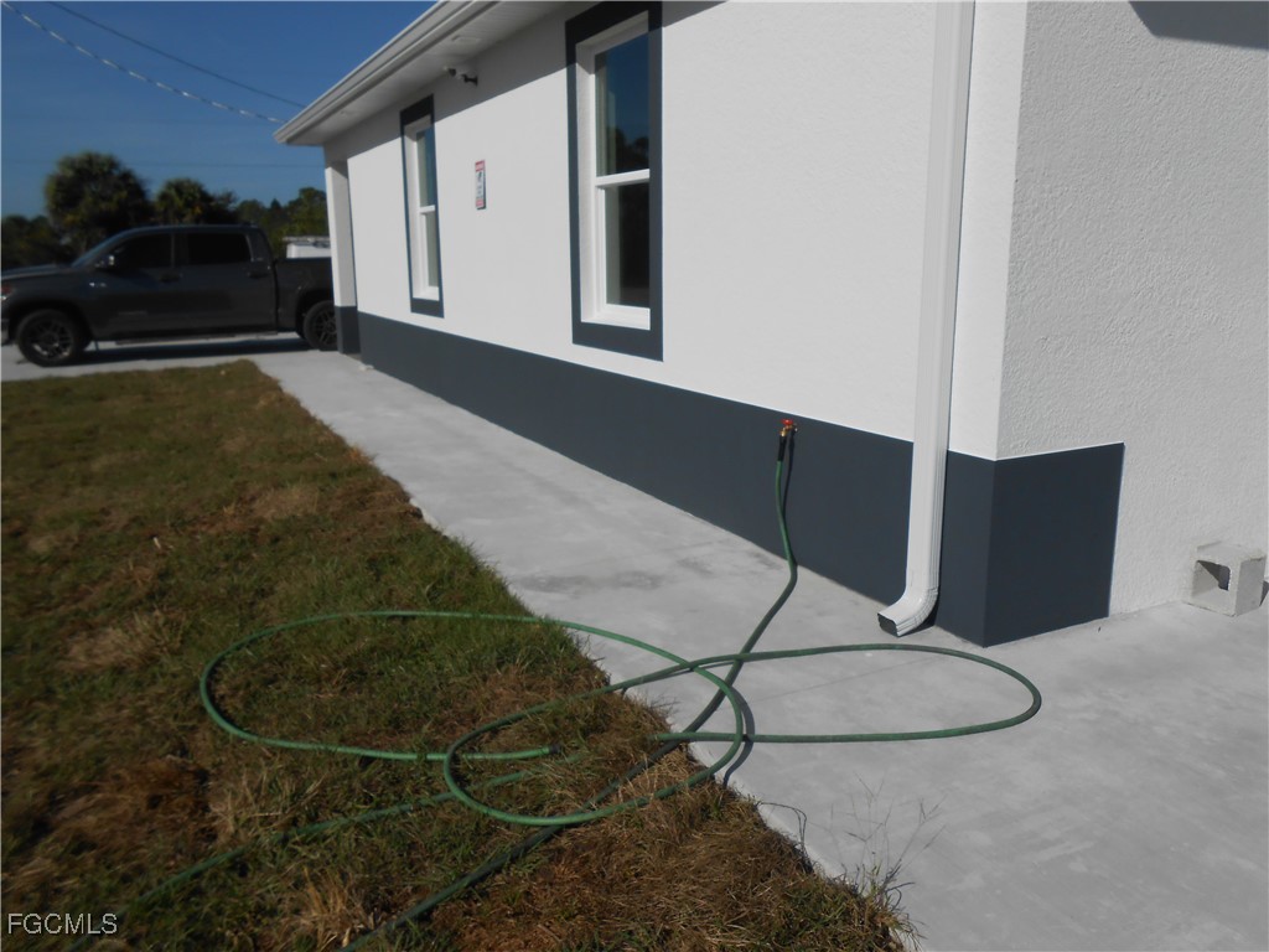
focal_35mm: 26
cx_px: 634
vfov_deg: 53.1
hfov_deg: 67.3
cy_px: 476
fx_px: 953
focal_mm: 4.6
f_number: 11.5
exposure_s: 1/320
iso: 80
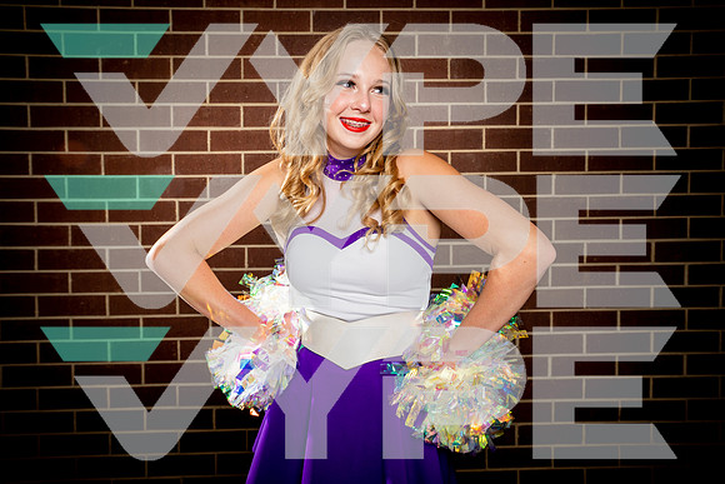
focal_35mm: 35
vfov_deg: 37.9
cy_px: 242
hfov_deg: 54.4
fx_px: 705
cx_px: 362
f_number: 7.1
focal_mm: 35
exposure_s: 1/250
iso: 400
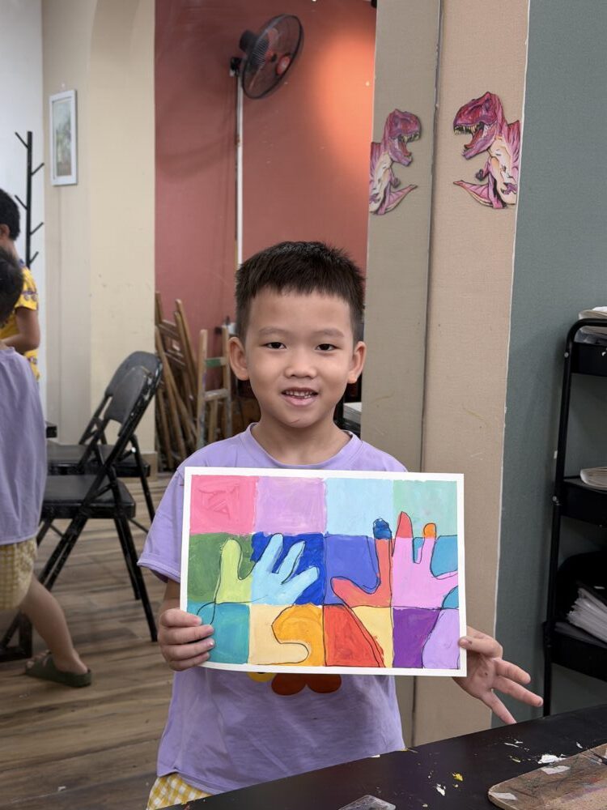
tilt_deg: -7.7
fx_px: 1122
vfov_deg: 39.7
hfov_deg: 30.3
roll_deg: -1.3
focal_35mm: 48
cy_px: 405
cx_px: 304
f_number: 1.78
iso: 80
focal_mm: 6.76
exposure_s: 1/100
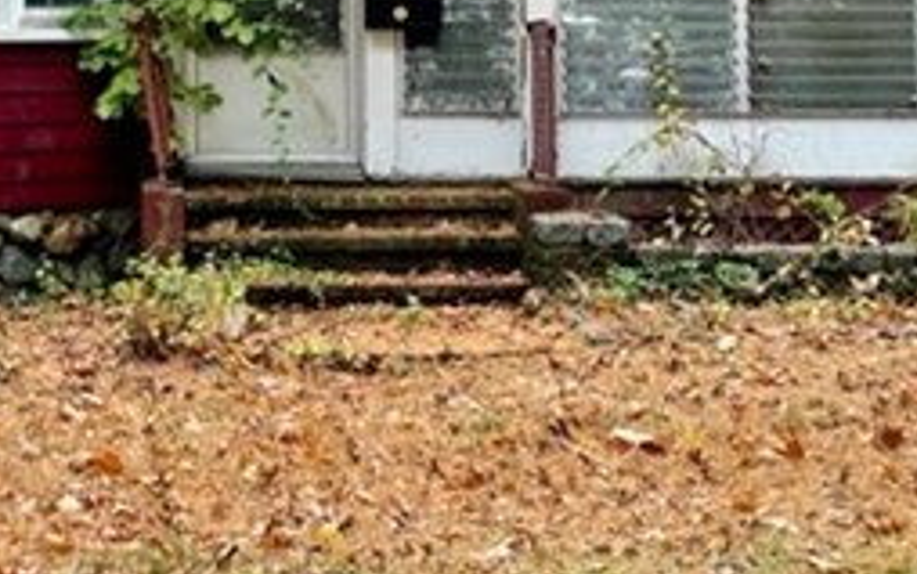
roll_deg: +0.3
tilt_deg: +3.3
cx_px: 296
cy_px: -170
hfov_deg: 16.0
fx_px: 3250
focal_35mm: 130
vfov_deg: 9.9
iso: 32
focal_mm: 6
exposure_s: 1/99
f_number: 2
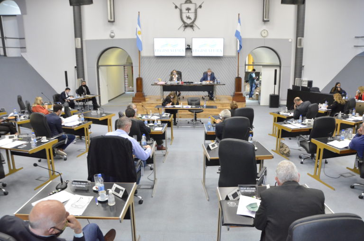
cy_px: 120
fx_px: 272
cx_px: 182
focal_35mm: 27
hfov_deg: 67.5
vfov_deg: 47.8
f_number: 5.6
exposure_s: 1/60
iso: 3200
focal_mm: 18
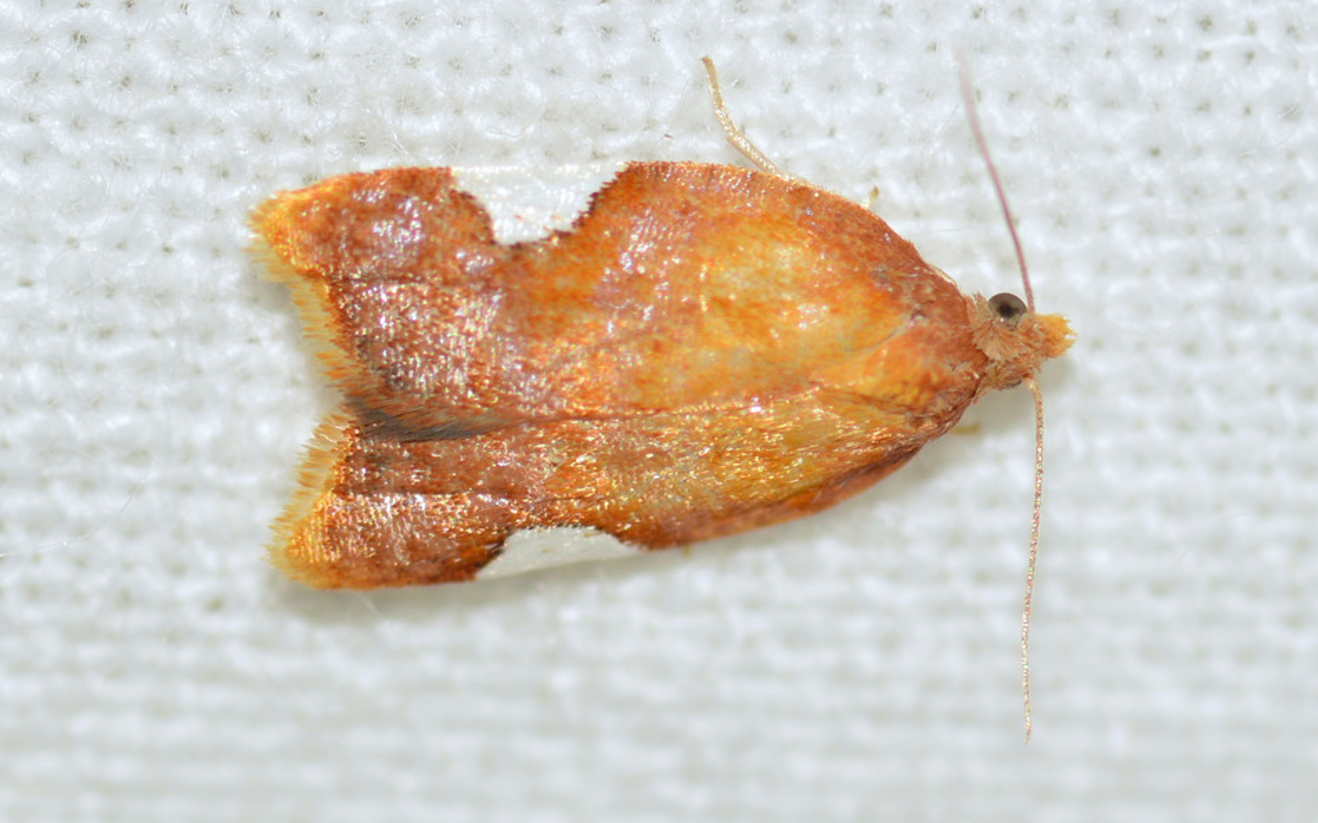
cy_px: 382
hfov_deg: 13.6
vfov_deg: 8.5
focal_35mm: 154
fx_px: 5532
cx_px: 657
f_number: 13
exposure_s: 1/200
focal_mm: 100
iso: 100
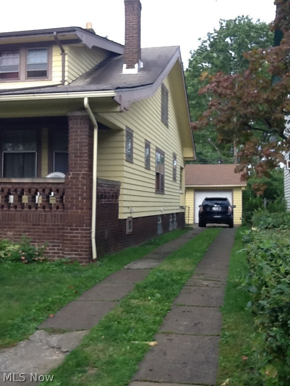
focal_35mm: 44
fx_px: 491
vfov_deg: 42.9
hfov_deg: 32.9
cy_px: 193
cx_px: 145
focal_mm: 2.03
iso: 40
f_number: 2.4
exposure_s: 1/210
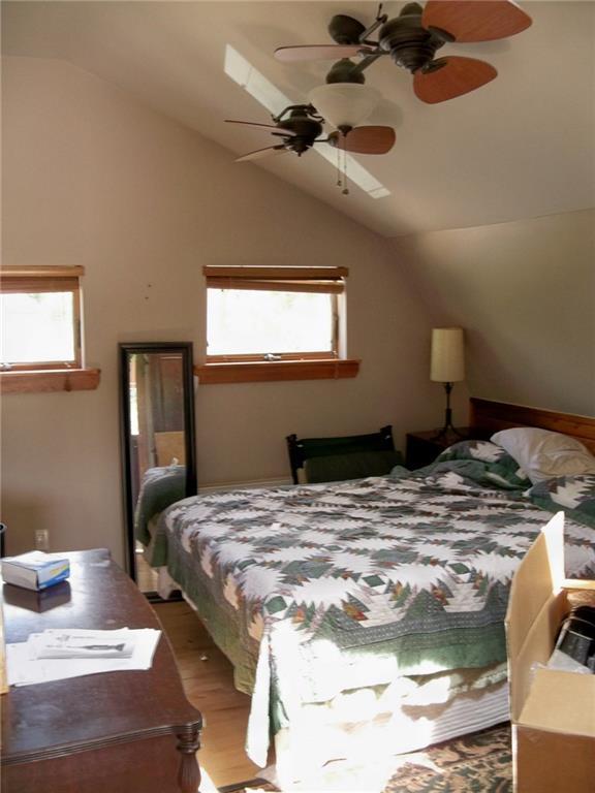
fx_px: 802
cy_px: 396
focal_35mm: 35
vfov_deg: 52.6
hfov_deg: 40.7
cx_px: 298
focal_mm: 6.2
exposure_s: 1/20
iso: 100
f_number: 3.5
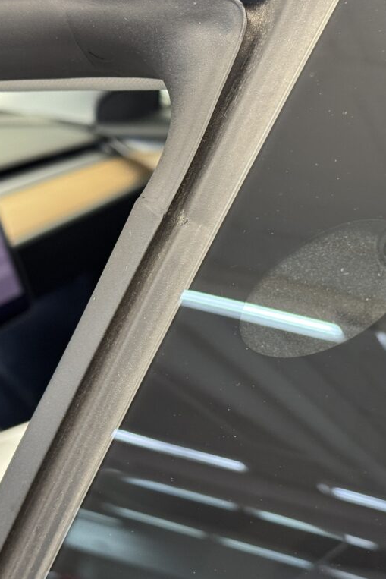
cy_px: 289
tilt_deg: -20.8
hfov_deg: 20.1
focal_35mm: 67
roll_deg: +0.0
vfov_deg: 30.1
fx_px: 1077
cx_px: 311
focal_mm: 6.76
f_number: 1.78
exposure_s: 1/33
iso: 250
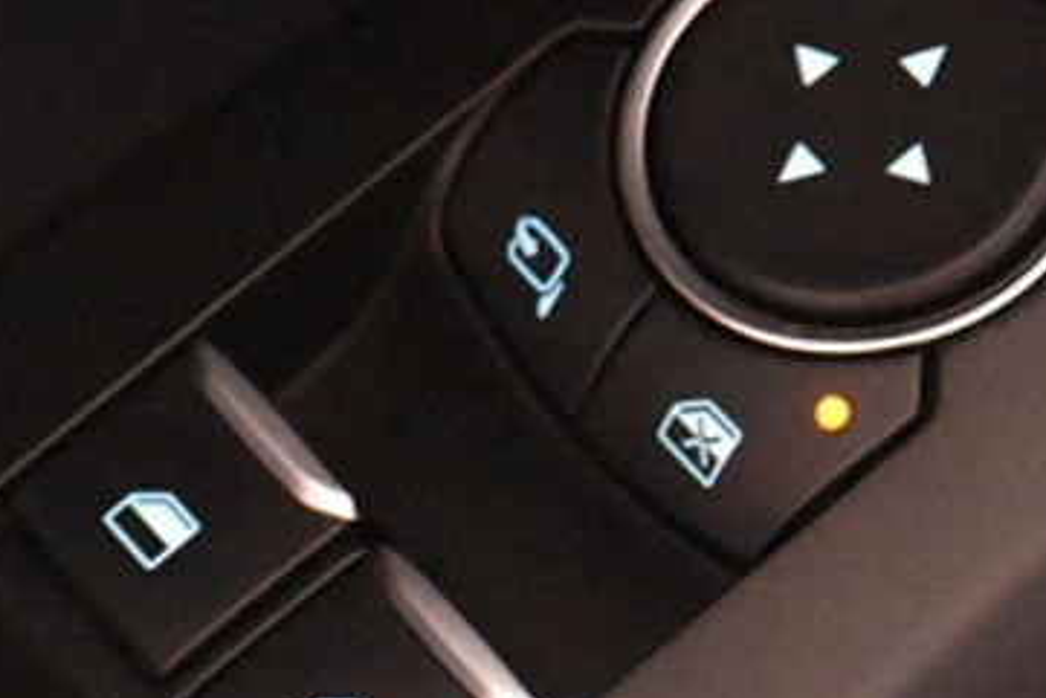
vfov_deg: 3.4
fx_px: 11830
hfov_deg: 5.1
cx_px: 478
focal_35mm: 407
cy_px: 723
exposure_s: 1/125
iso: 12800
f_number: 4
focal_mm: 70
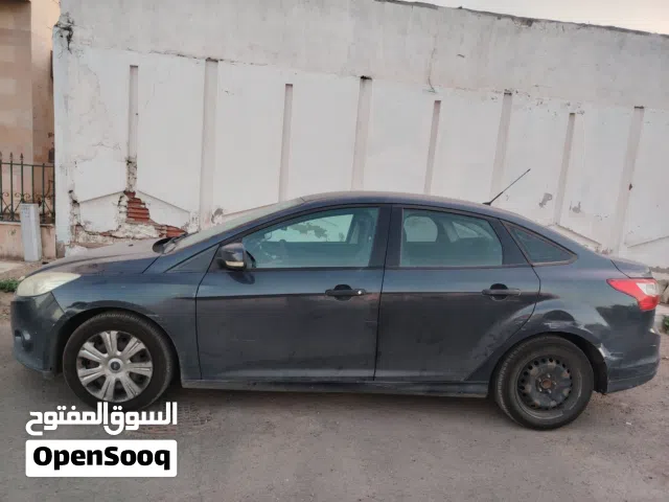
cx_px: 334
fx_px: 464
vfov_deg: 56.8
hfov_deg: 71.6
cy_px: 251
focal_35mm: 24
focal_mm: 5.25
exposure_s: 1/100
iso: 197
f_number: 1.75
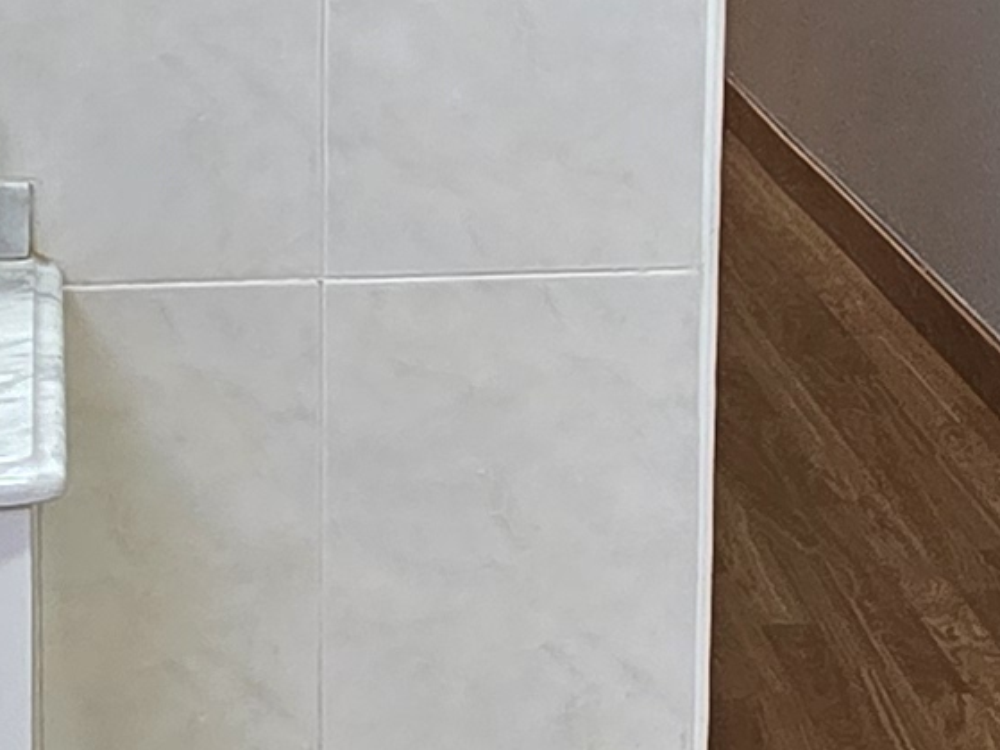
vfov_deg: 15.2
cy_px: -186
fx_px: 2686
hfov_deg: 21.1
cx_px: 467
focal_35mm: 93
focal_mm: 2.2
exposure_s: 1/50
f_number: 2.2
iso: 200
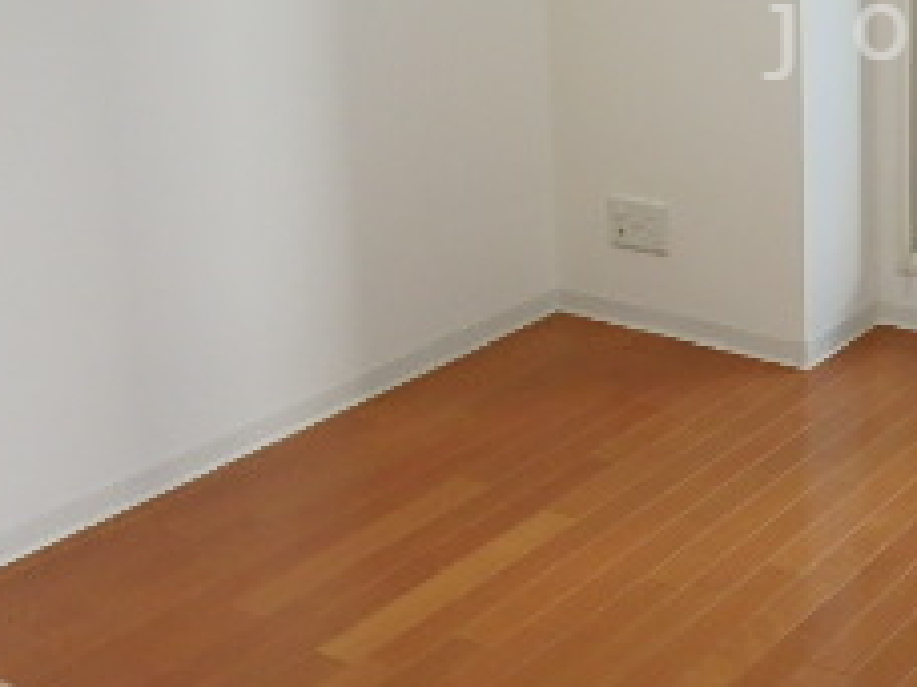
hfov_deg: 29.2
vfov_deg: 23.9
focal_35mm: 59
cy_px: 32
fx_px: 1563
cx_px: 1038
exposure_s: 1/40
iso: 200
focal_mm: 3.7
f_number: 3.5
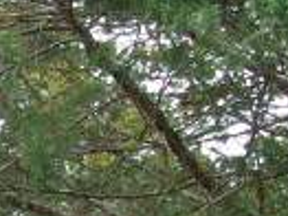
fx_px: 1372
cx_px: -75
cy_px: 445
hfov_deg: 11.7
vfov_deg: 8.5
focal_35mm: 165
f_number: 3
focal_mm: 4.9
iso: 80
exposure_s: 1/120
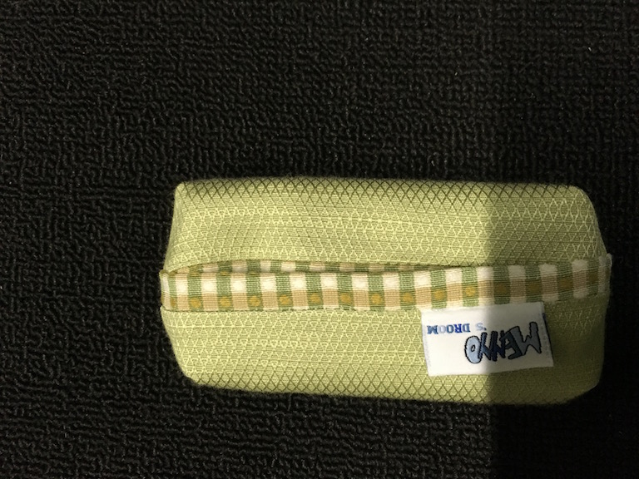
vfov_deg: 48.2
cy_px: 240
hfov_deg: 61.7
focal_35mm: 29
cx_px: 320
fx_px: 535
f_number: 2.2
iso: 200
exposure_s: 1/25
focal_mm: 4.15
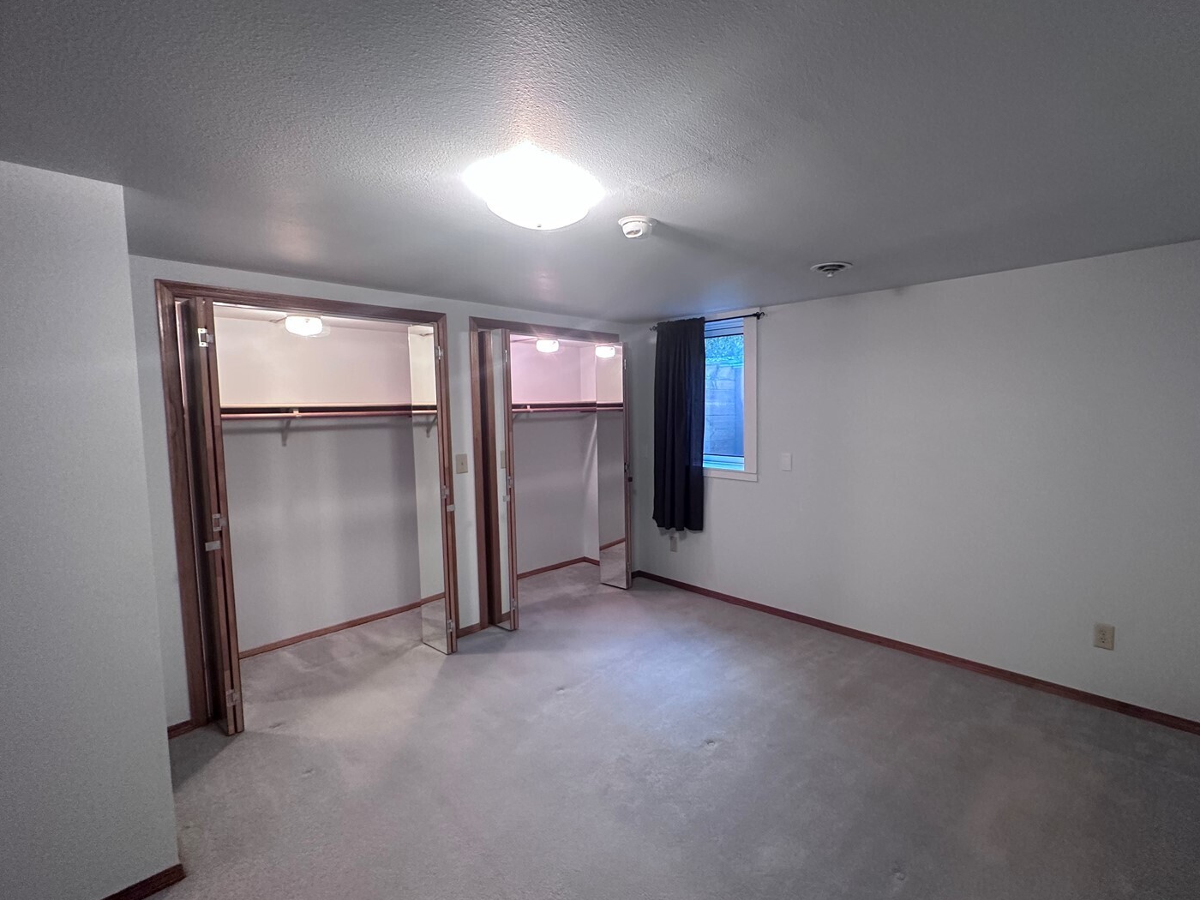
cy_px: 444
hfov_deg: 94.0
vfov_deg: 78.1
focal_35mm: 16
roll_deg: +0.4
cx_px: 680
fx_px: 555
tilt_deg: -3.8
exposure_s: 1/60
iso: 320
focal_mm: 2.22
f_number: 2.2
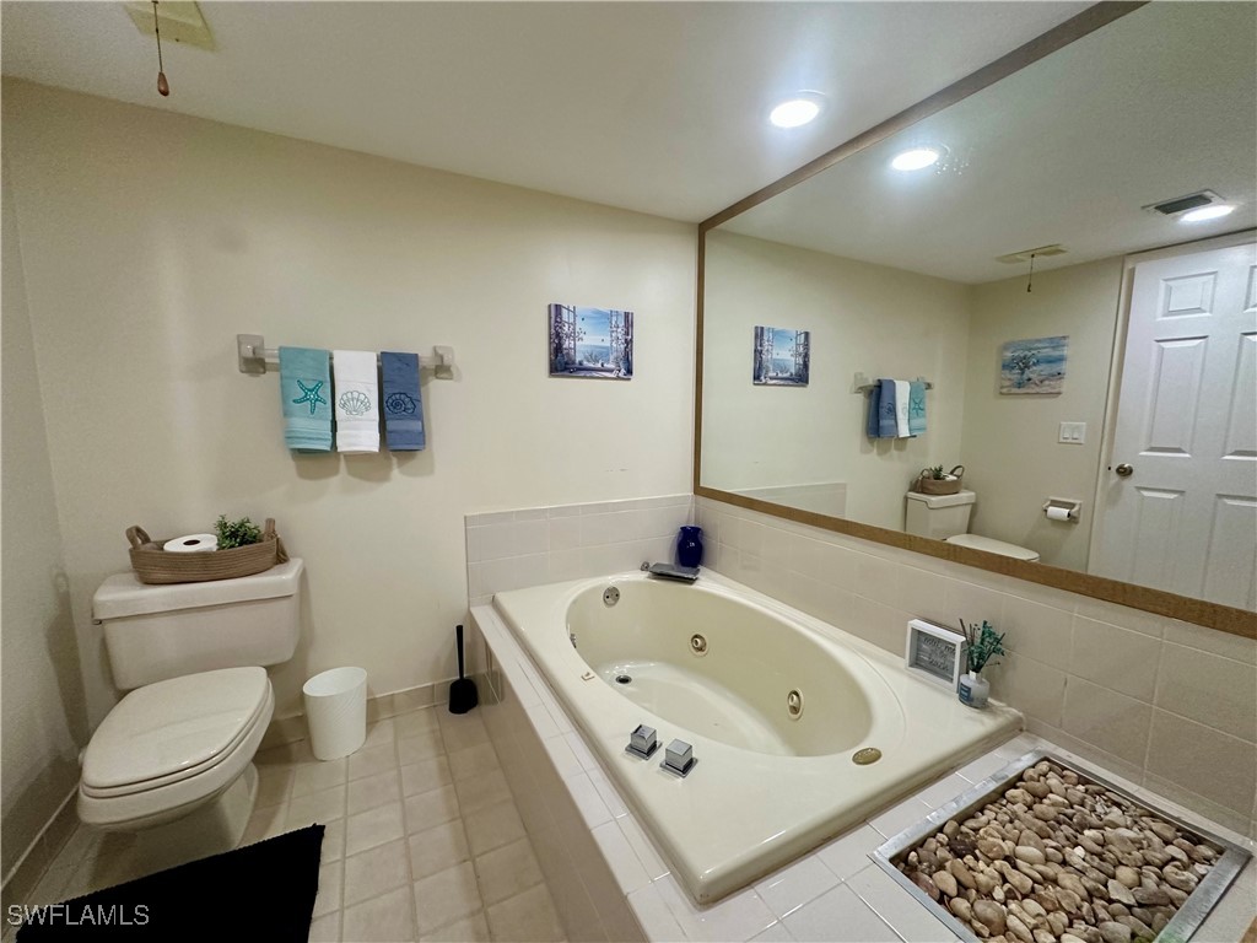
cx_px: 628
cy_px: 472
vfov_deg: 85.7
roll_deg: -0.5
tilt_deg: -6.5
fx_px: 508
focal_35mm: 14
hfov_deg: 102.1
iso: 320
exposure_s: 1/60
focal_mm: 2.22
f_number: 2.2
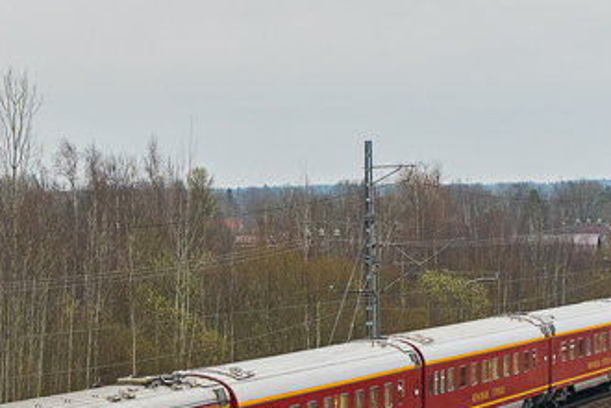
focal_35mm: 194
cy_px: 372
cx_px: -107
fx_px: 3292
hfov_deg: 10.4
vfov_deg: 7.1
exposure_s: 1/400
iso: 800
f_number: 5.6
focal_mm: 50
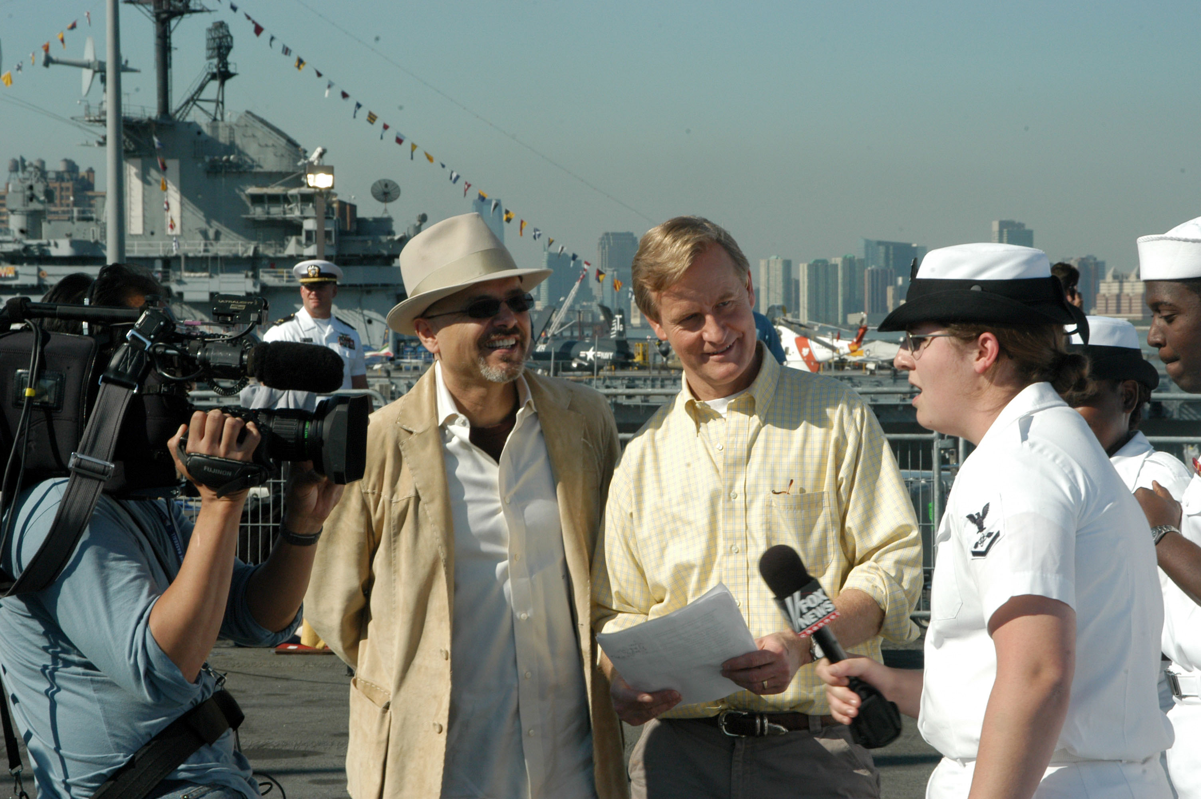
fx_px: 3300
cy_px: 400
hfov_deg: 20.6
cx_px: 600
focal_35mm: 99
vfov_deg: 13.8
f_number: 14
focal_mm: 66
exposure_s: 1/125
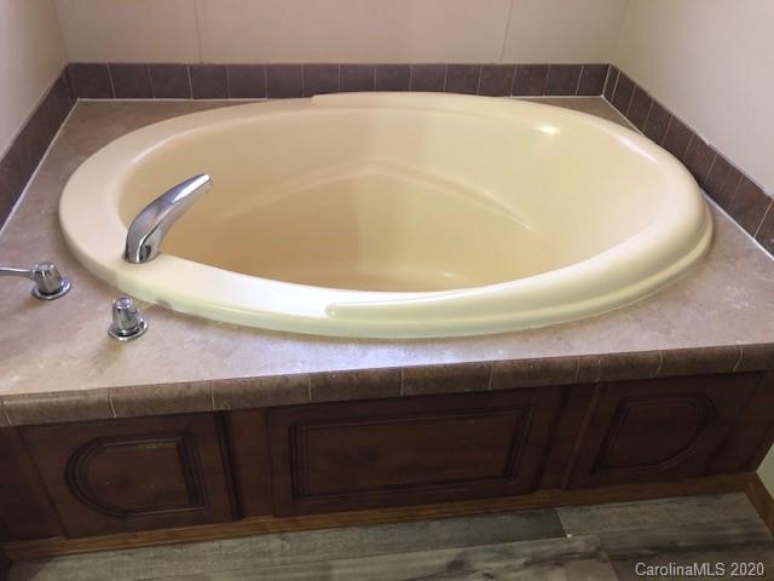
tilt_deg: -39.0
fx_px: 626
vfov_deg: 49.7
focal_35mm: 28
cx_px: 387
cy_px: 290
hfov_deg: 63.4
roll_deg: -2.7
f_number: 1.8
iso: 64
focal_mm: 3.99
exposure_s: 1/15
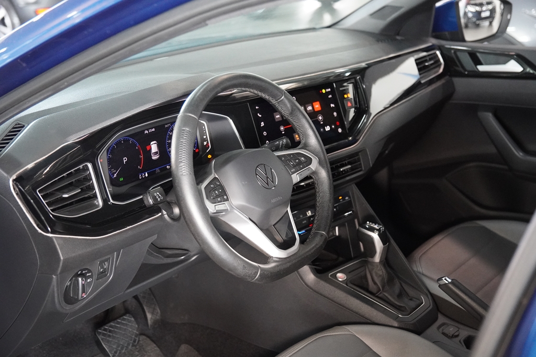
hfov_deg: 37.8
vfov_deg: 25.8
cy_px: 178
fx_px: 782
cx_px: 268
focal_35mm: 52
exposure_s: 1/160
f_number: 2.8
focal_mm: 35
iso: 5000
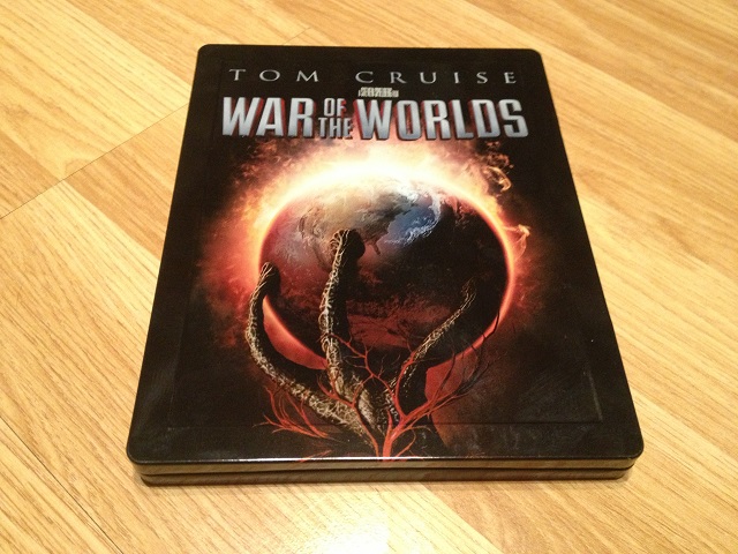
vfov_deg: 40.7
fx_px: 746
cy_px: 277
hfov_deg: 52.6
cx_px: 369
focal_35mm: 35
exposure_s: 1/20
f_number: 2.4
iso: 400
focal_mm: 4.28
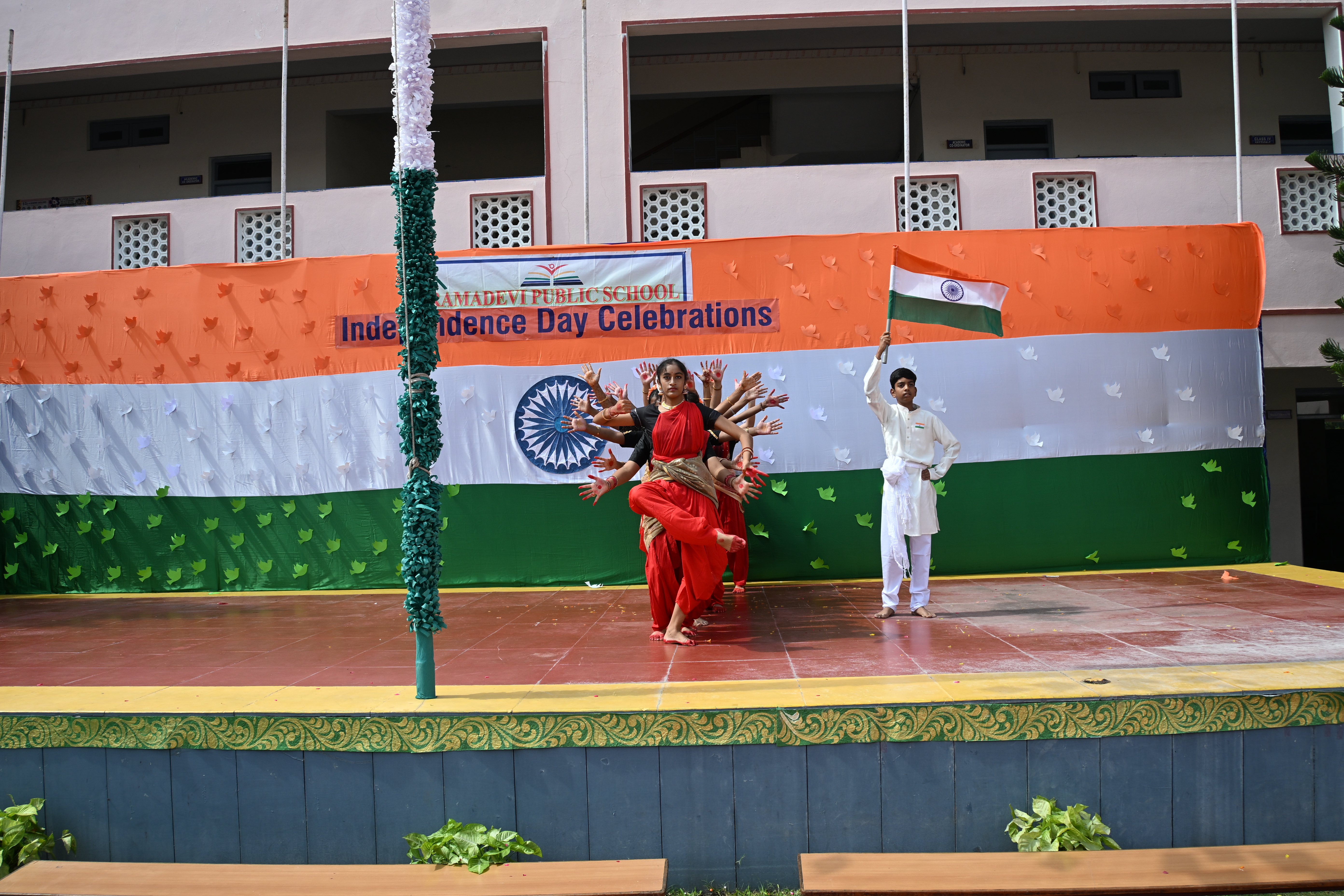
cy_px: 448
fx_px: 1708
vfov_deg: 29.4
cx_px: 672
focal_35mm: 46
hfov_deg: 43.0
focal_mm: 30.5
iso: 100
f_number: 8
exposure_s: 1/250
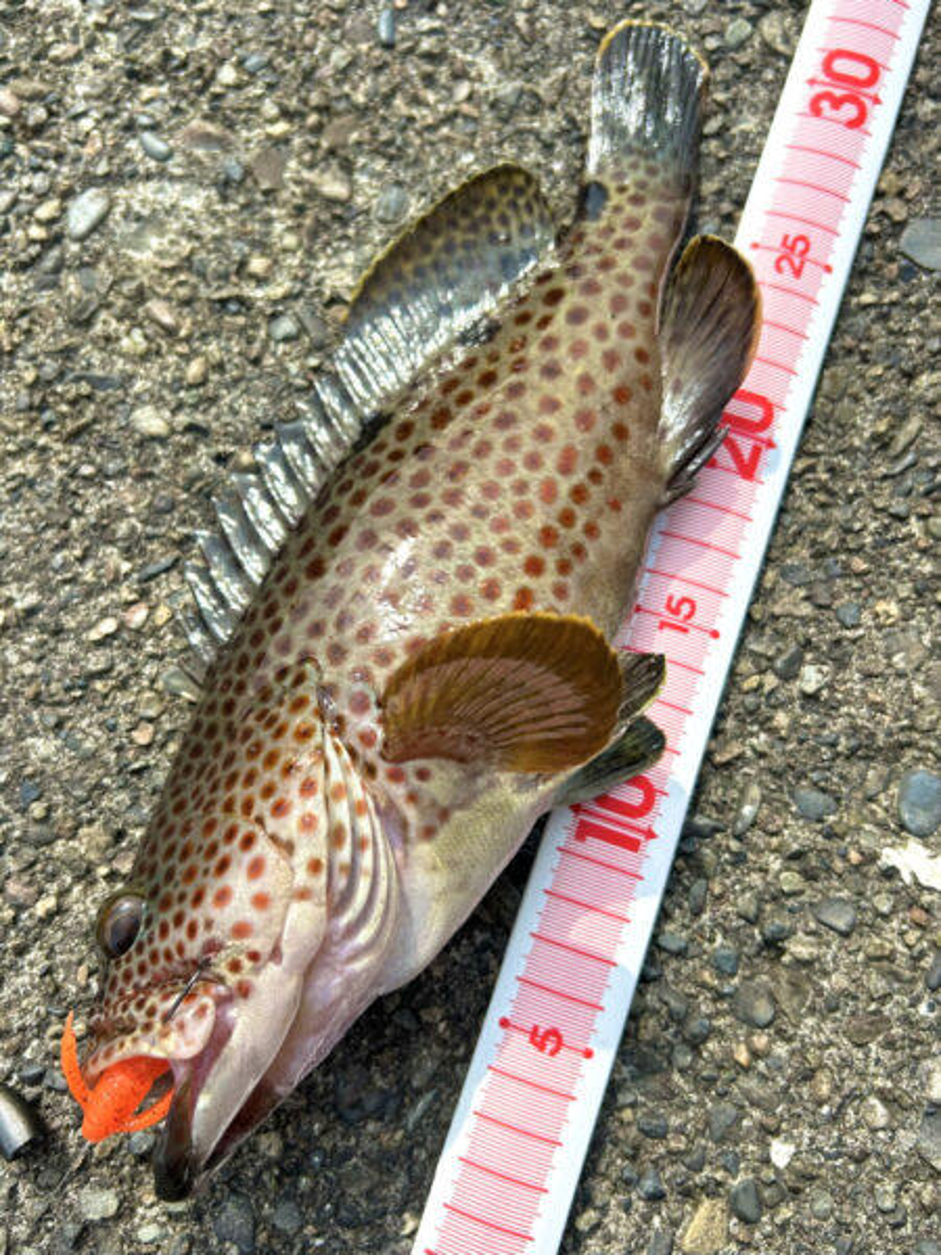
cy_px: 628
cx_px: 470
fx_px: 942
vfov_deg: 67.3
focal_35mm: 26
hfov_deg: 53.1
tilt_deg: -80.3
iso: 50
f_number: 1.5
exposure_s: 1/2762
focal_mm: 5.7
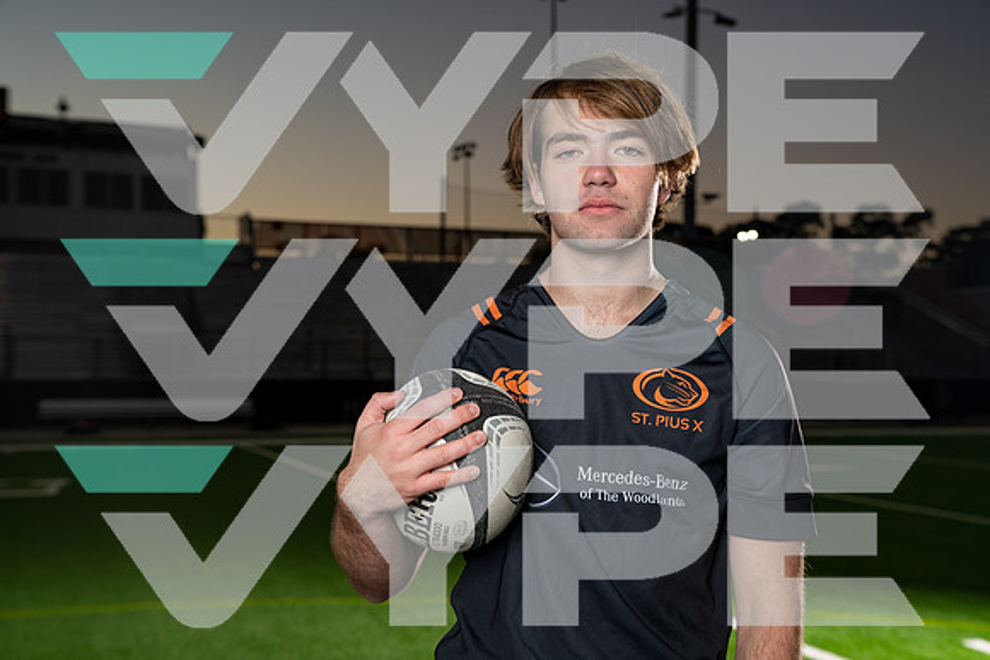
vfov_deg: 28.1
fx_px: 1320
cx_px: 495
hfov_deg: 41.1
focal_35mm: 48
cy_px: 330
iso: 160
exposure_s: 1/250
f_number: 4.5
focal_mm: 48
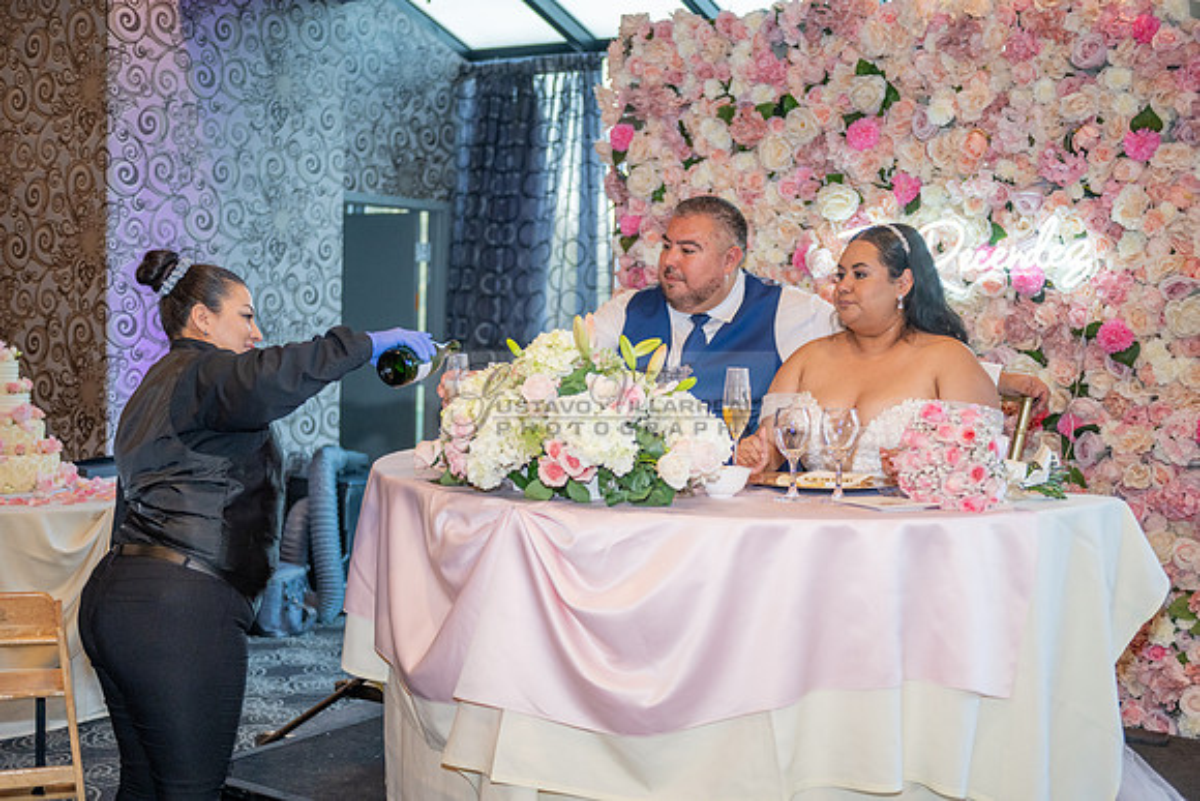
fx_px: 1500
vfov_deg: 29.9
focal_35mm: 45
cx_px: 600
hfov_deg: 43.6
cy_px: 400
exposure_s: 1/200
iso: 1000
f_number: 2.8
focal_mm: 45
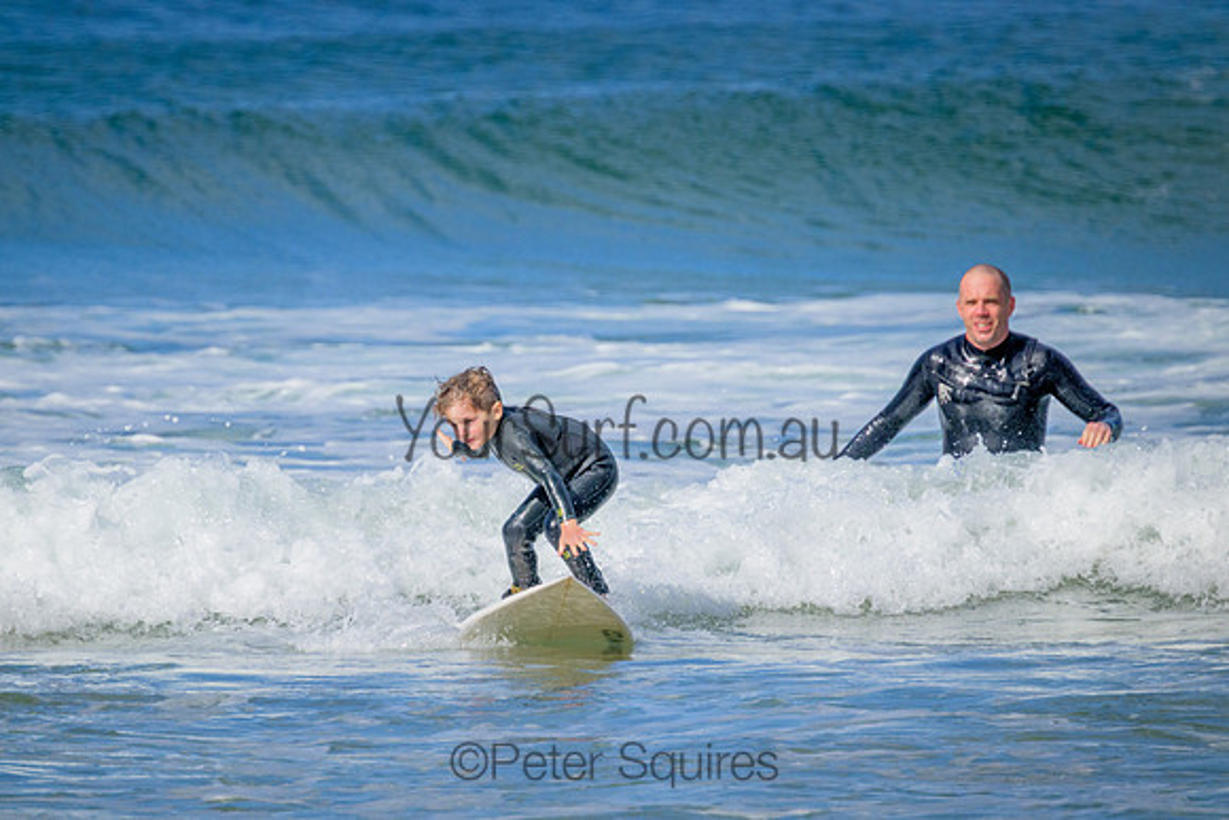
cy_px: 410
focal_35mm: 800
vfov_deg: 1.7
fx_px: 27316
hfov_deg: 2.6
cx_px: 614
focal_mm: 800
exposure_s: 1/1600
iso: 1400
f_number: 11
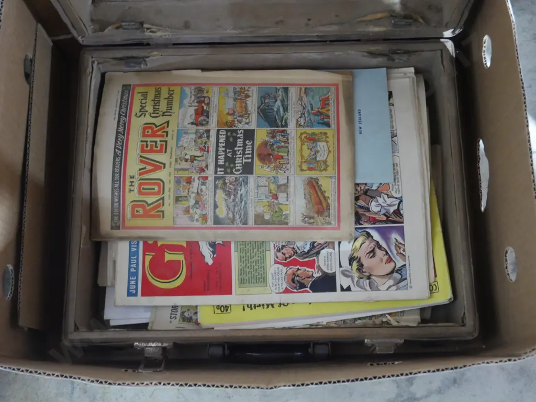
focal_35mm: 46
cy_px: 201
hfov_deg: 41.2
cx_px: 268
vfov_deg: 31.5
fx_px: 712
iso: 3200
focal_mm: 23
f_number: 5.1
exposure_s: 1/10
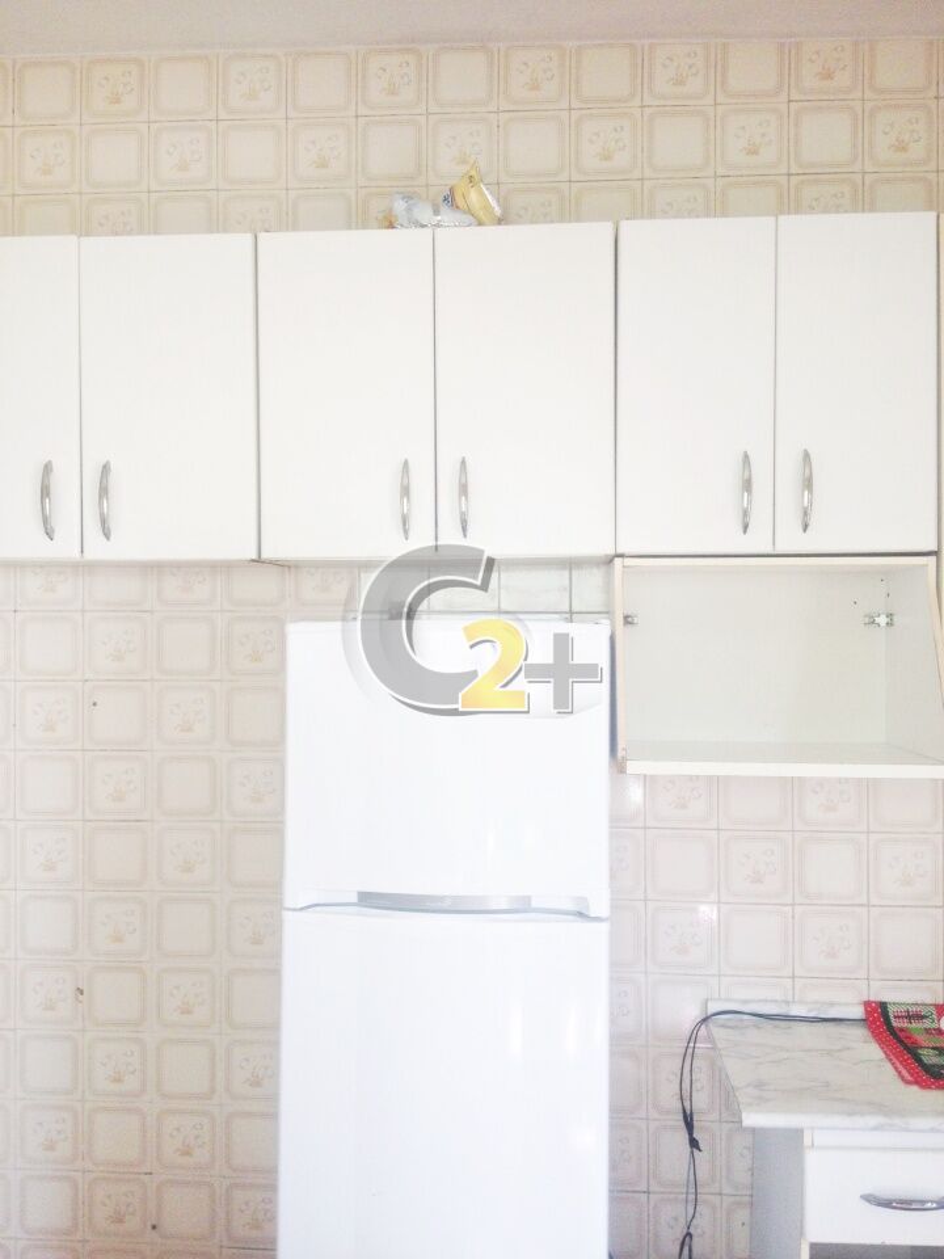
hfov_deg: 40.7
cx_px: 472
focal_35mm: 35
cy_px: 630
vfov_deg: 52.6
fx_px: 1273
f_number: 2.4
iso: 50
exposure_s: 1/60
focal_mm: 4.28
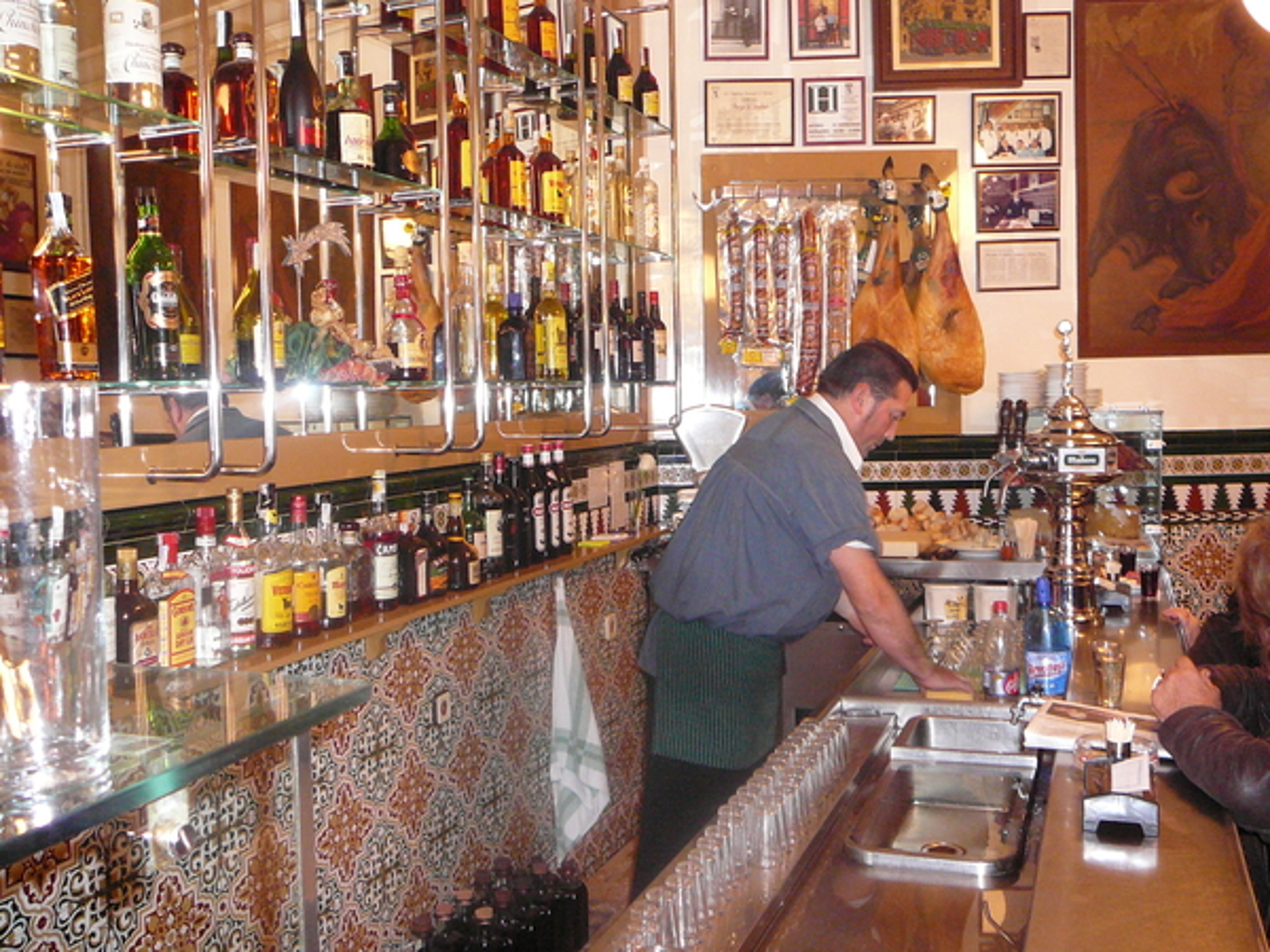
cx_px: 635
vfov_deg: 40.7
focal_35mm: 35
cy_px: 476
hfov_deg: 52.6
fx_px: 1284
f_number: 2.8
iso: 320
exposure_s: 1/30
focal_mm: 5.2
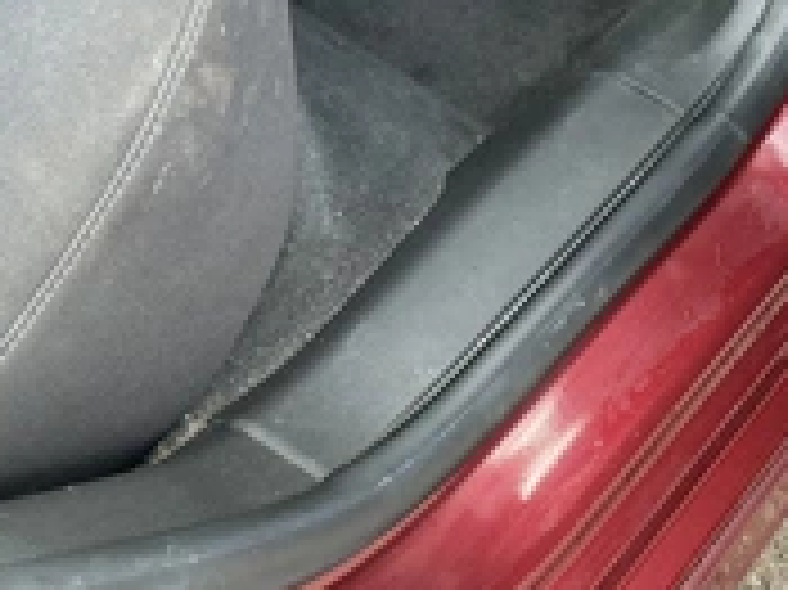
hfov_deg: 30.0
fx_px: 1456
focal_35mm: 64
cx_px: 549
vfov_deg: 22.9
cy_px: 311
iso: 64
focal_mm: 3
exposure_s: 1/120
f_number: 1.8
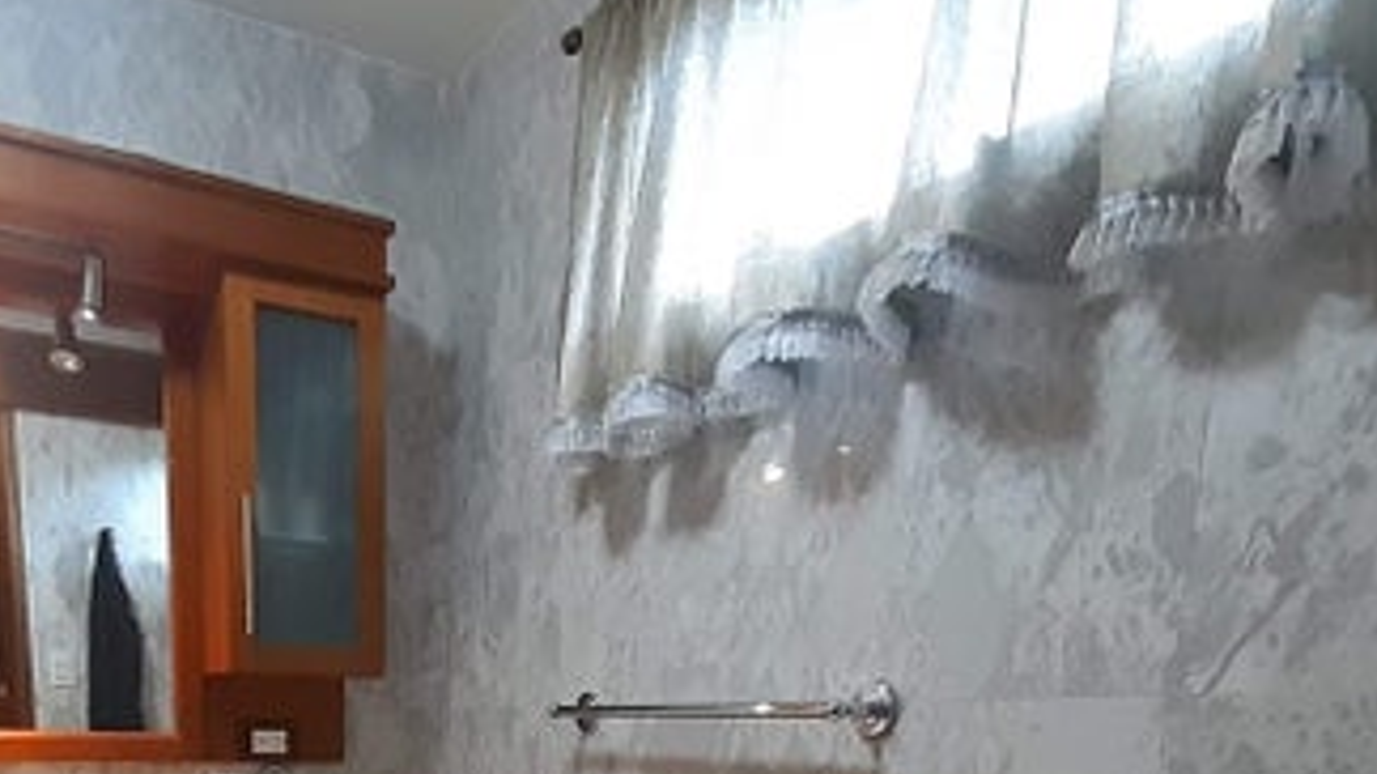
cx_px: 463
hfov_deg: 66.2
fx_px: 1022
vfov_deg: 32.5
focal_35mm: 28
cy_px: 974
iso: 250
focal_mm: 1.13
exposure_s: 1/24
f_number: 2.2
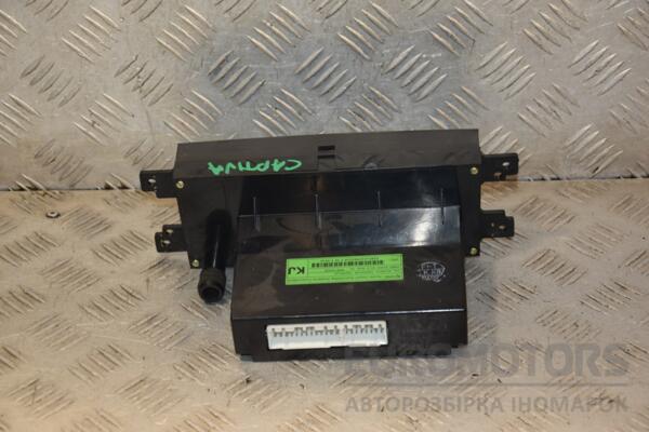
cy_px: 216
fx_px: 1676
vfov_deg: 14.7
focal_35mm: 93
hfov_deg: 21.9
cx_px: 324
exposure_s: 1/200
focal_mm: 62
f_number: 5.3
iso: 800
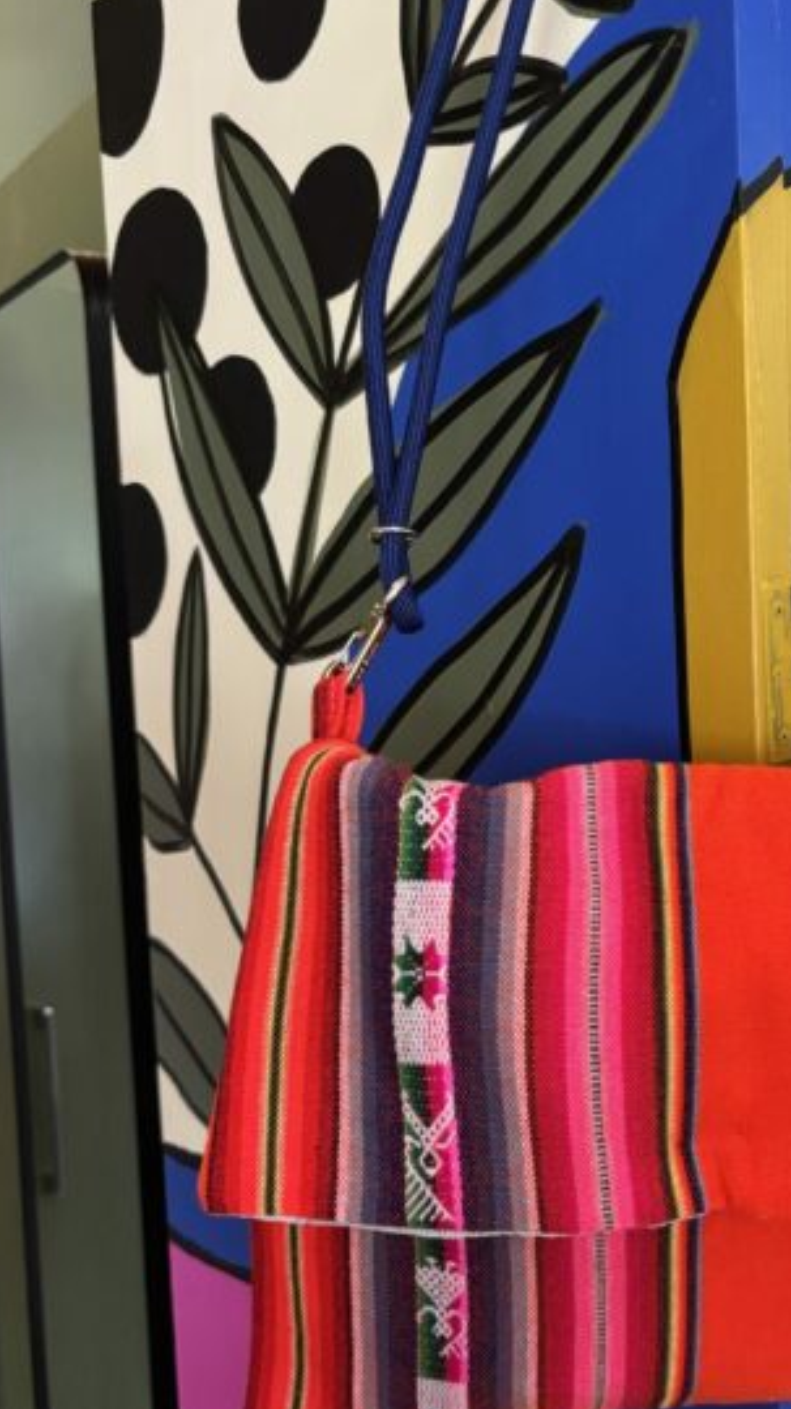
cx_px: 715
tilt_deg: -4.2
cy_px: 697
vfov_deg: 48.4
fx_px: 1569
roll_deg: +1.5
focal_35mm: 42
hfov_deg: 27.3
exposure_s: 1/50
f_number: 1.6
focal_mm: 5.96
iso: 400
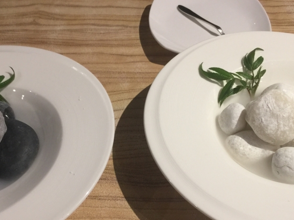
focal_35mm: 48
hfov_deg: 39.5
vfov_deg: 30.1
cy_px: 141
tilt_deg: -49.2
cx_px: 117
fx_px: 408
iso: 80
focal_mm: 4.15
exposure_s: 1/15
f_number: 2.2
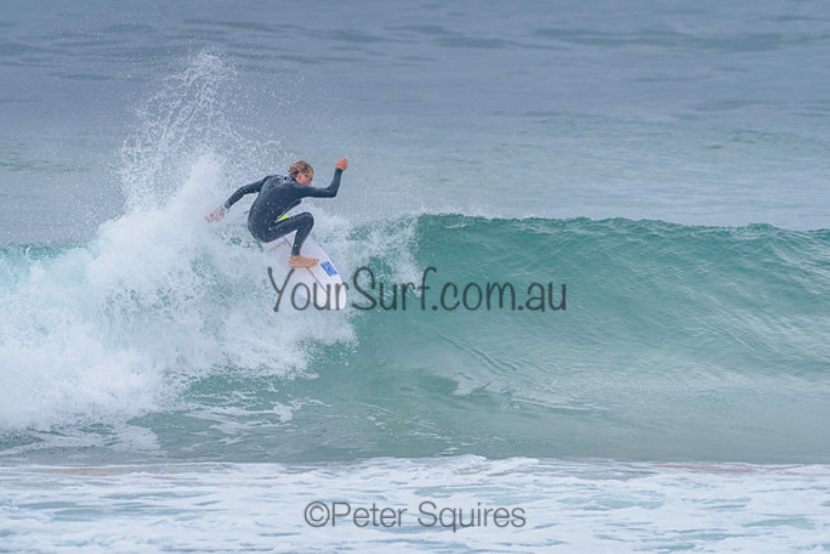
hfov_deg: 3.4
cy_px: 233
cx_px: 383
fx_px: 14132
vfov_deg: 2.2
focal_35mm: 613
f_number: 5.6
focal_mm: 500
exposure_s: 1/2000
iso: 1100
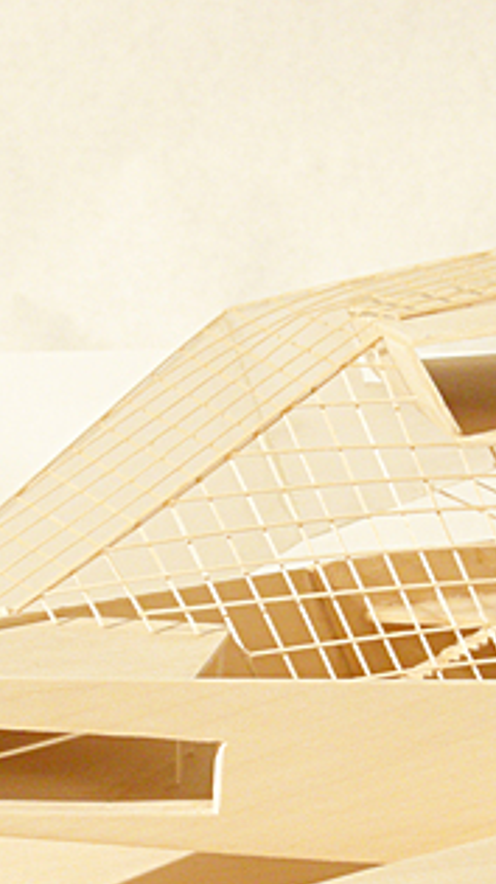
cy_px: 633
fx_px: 4329
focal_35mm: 185
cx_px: 240
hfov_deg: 6.6
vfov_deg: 11.6
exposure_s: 1/4.1
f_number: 7.5
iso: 200
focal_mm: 18.6
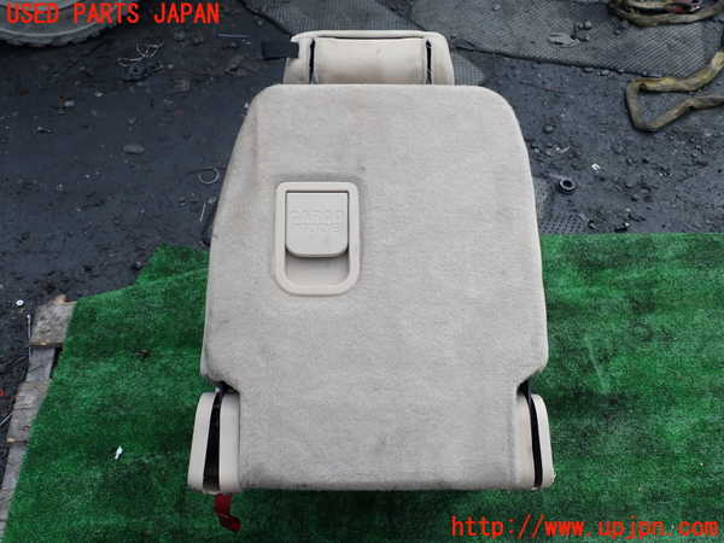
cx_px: 362
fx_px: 627
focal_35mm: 30
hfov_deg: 60.0
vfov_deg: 46.8
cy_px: 272
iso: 100
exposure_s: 1/250
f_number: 3.2
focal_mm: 5.4
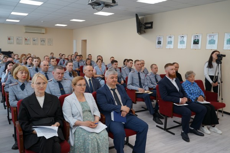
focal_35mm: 30
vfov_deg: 43.6
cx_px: 115
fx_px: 192
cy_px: 76
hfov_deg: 61.9
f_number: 4
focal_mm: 30
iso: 640
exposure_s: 1/160
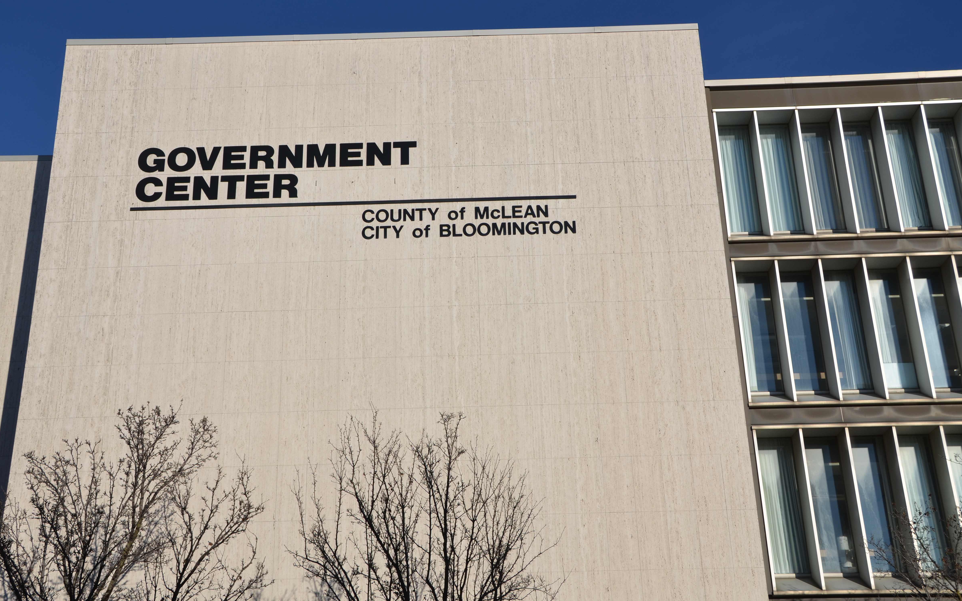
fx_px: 1154
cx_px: 468
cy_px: 296
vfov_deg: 29.2
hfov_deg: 45.3
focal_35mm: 44
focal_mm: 28
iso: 125
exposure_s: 1/800
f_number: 8
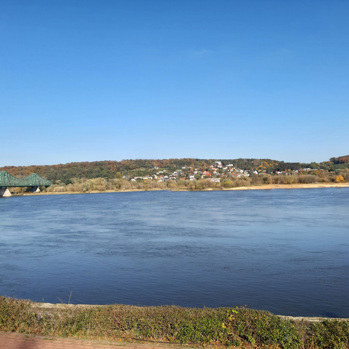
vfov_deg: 51.1
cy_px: 175
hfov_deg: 51.0
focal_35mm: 32
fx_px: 365
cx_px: 197
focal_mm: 3.93
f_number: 1.7
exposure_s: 1/1366
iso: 40
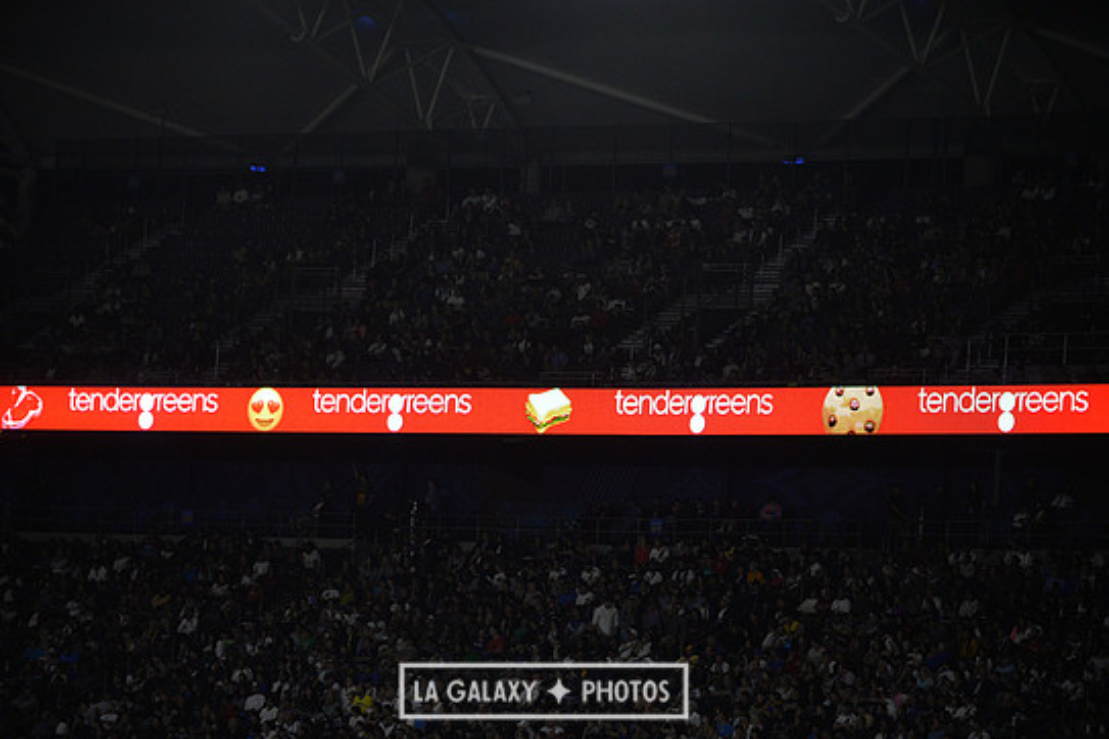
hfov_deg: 11.0
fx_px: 5760
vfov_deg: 7.3
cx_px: 543
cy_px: 385
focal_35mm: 187
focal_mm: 175
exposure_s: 1/3200
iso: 1600
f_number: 2.8
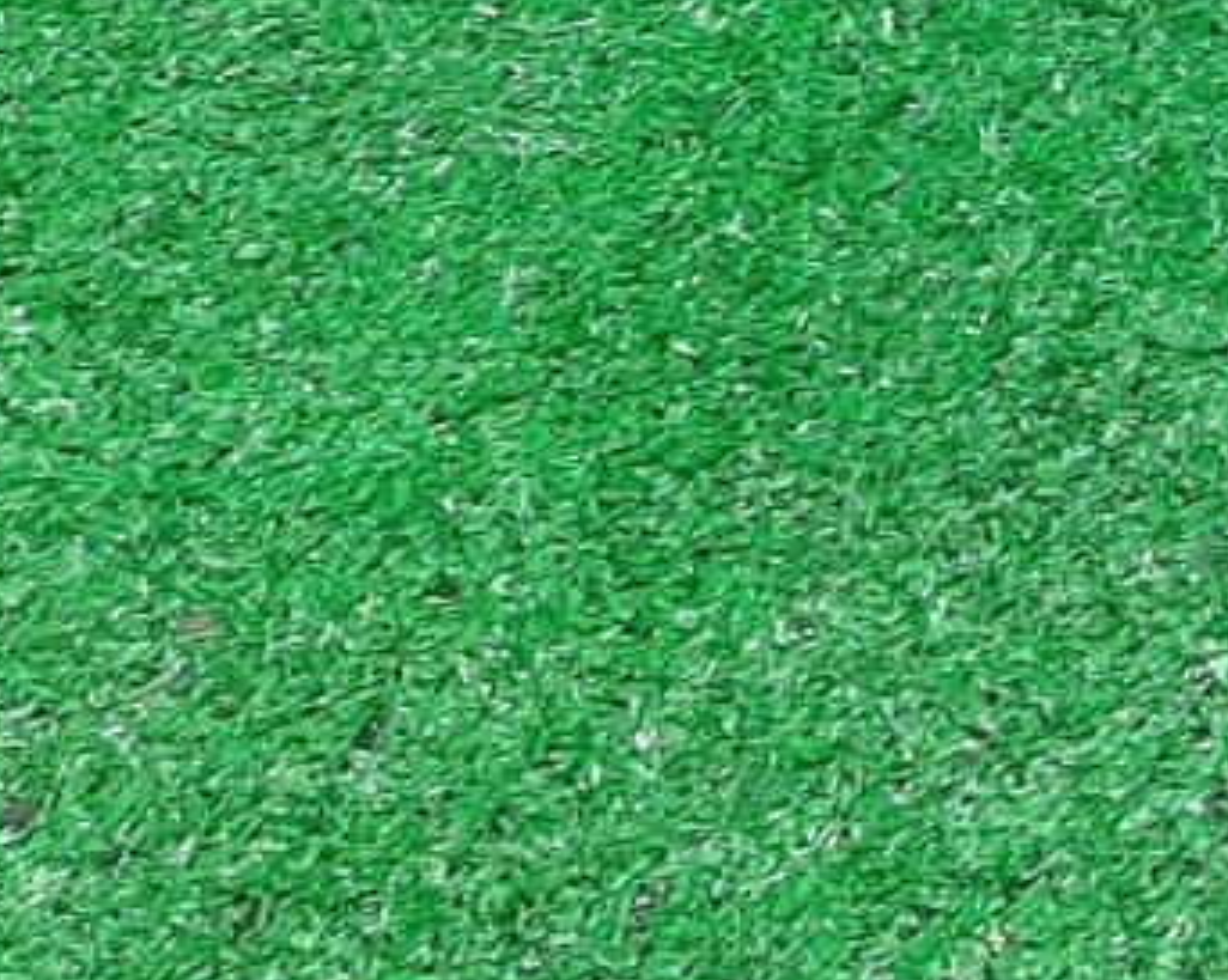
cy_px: -714
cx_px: 2014
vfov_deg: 13.1
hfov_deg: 16.0
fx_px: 3885
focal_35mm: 107
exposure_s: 1/50
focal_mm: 3.93
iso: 163
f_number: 1.7
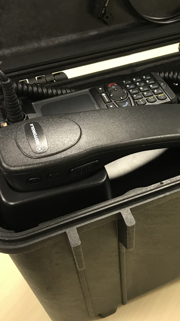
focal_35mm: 41
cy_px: 160
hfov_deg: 28.4
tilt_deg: -46.9
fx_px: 348
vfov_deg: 49.4
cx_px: 145
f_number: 1.8
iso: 64
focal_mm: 3.99
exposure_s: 1/17
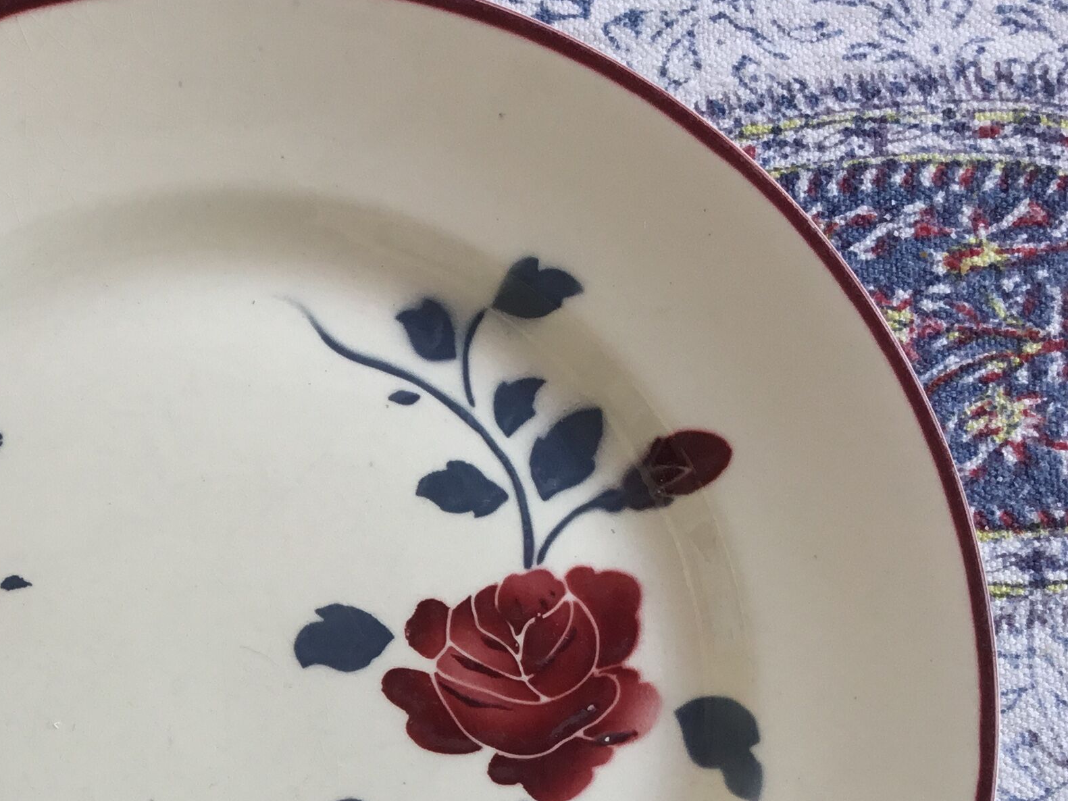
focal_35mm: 64
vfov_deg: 22.4
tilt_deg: -79.9
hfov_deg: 29.4
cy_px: 715
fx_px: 1975
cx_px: 174
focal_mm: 3.3
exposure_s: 1/100
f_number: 2.4
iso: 25
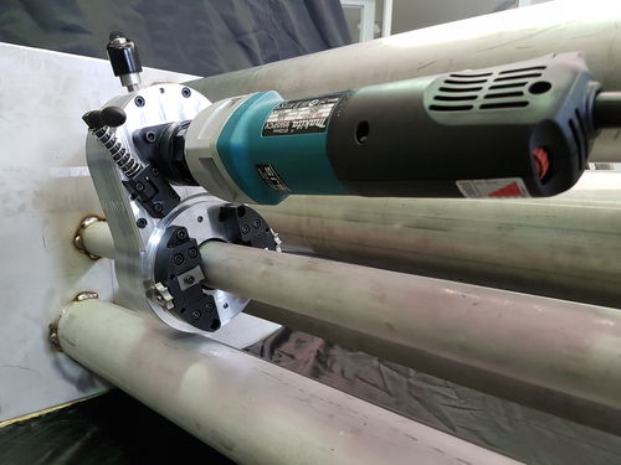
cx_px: 310
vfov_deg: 53.1
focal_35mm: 26
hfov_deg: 67.3
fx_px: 466
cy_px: 232
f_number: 1.7
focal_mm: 4.2
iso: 250
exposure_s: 1/11
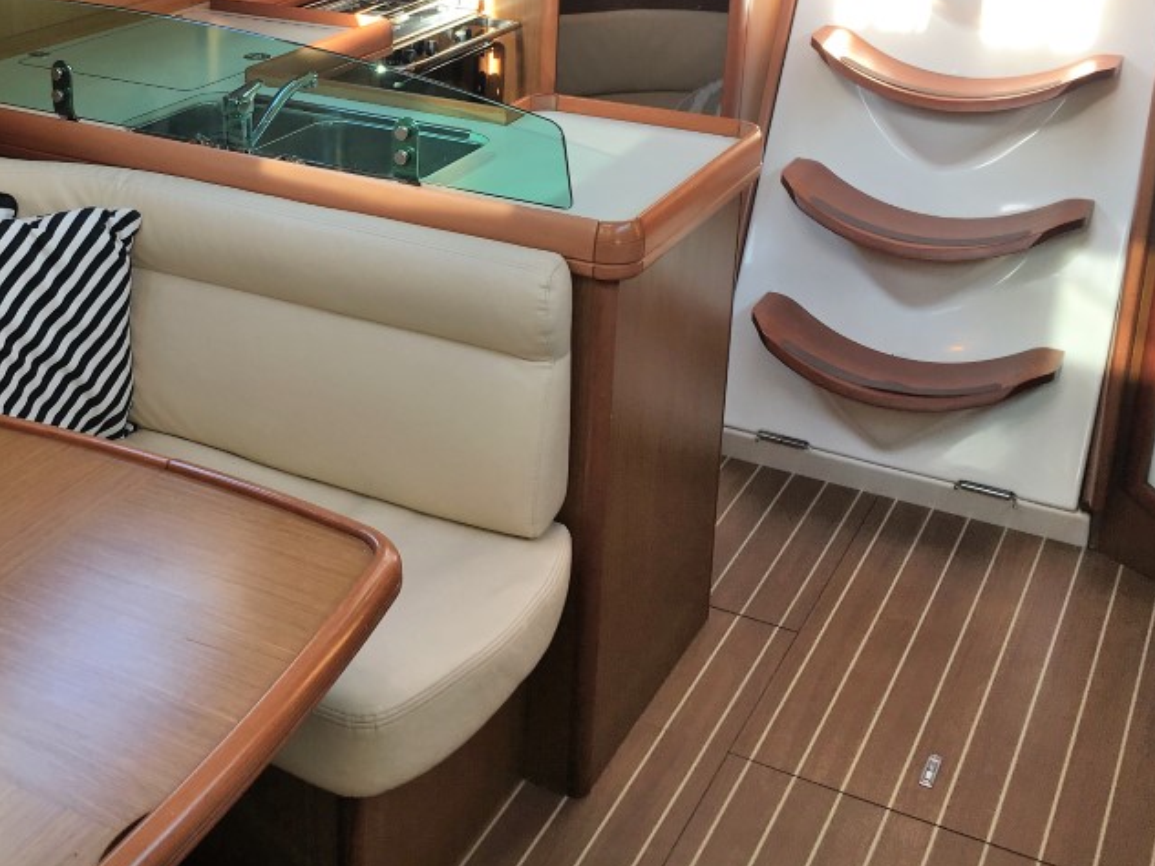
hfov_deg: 39.7
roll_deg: +0.1
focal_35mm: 47
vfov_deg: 30.2
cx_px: 347
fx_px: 1568
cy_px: 175
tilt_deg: -17.3
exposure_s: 1/50
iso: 25
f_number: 2.2
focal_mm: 4.15
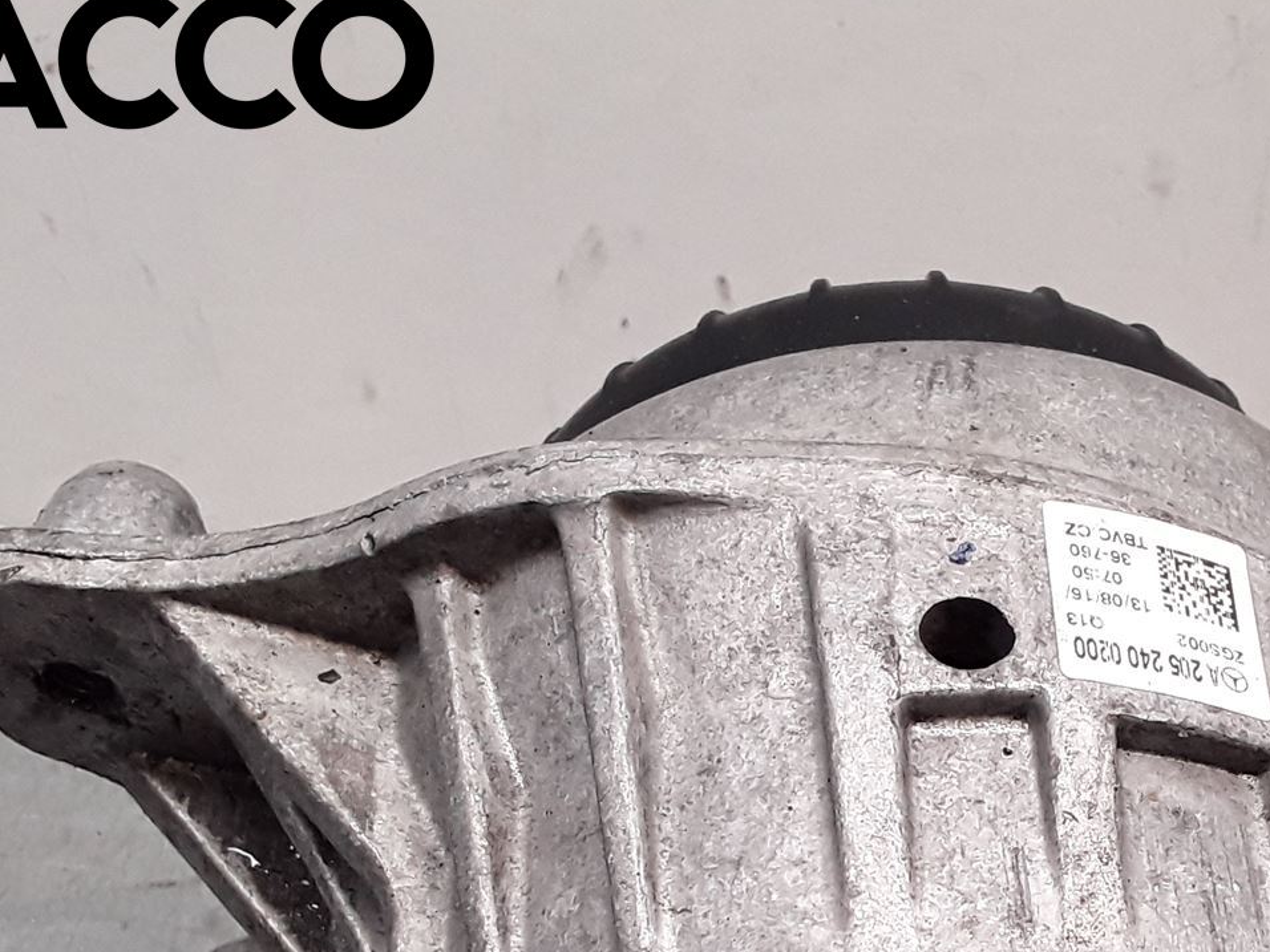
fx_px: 2201
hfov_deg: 31.5
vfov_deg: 23.2
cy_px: 1005
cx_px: 978
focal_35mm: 60
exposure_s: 1/113
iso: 100
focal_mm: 2.91
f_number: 1.9
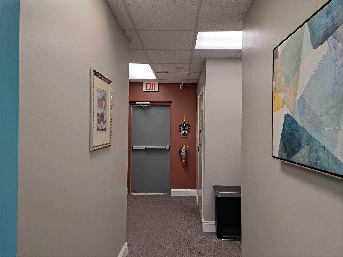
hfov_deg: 71.6
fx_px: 238
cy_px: 128
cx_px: 172
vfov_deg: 56.8
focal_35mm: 24
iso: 64
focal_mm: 5.23
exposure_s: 1/60
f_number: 1.8
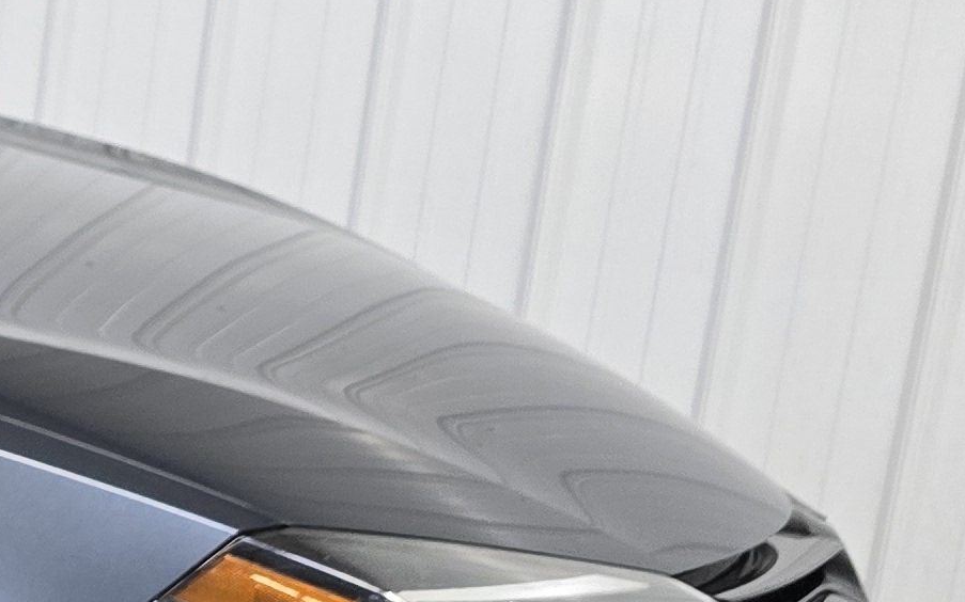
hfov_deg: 14.7
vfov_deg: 12.0
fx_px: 2840
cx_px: -1136
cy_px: 581
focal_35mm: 108
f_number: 1.7
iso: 400
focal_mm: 6.3
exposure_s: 1/120
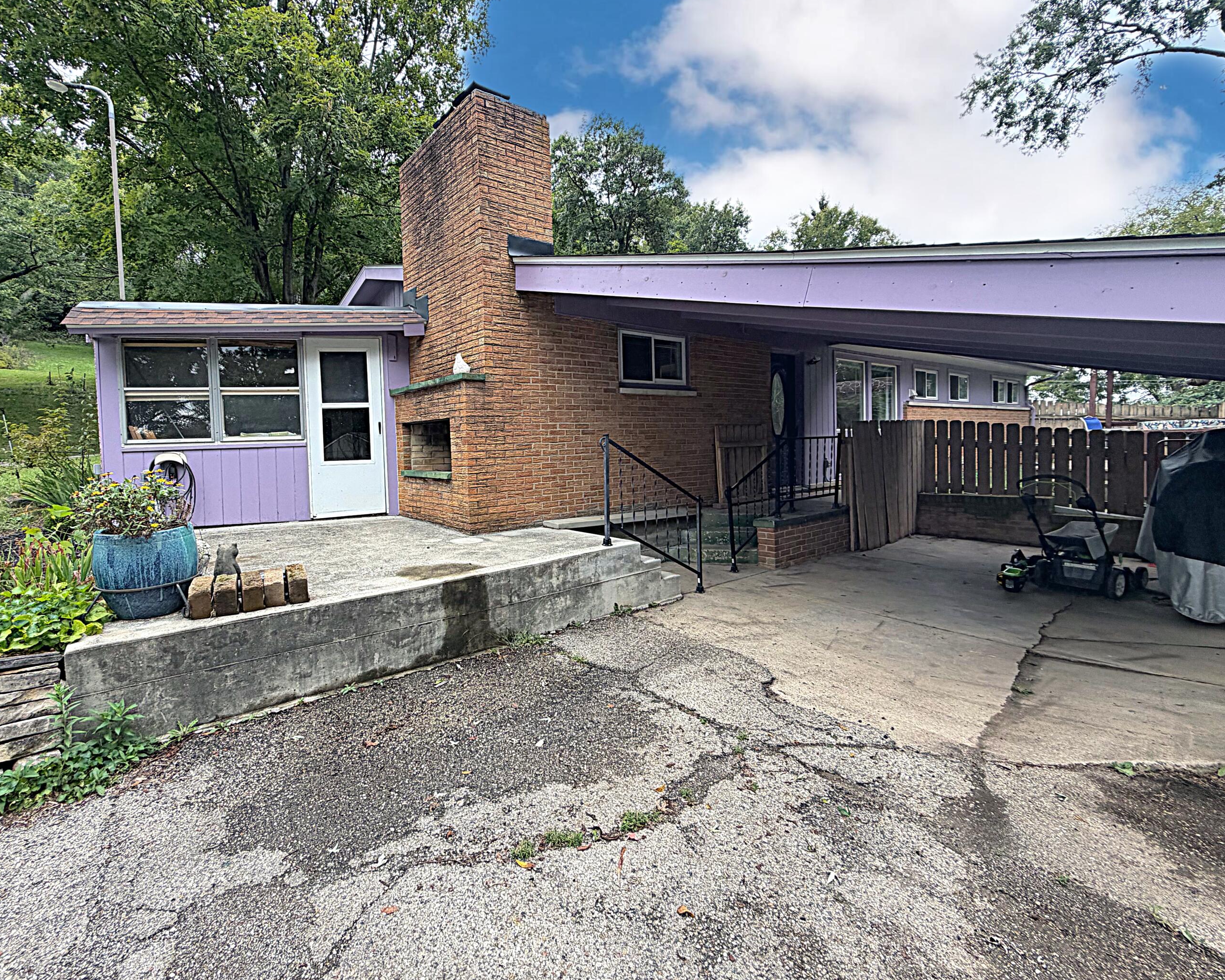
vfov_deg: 80.3
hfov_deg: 92.7
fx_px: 580
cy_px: 463
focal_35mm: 16
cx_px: 537
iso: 64
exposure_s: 1/121
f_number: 2.2
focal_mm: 2.22
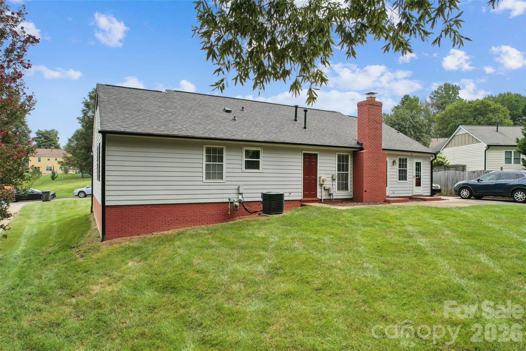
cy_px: 176
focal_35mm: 22
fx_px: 321
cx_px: 263
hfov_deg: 78.6
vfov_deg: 57.2
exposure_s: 1/240
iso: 100
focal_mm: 8.4
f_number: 2.8
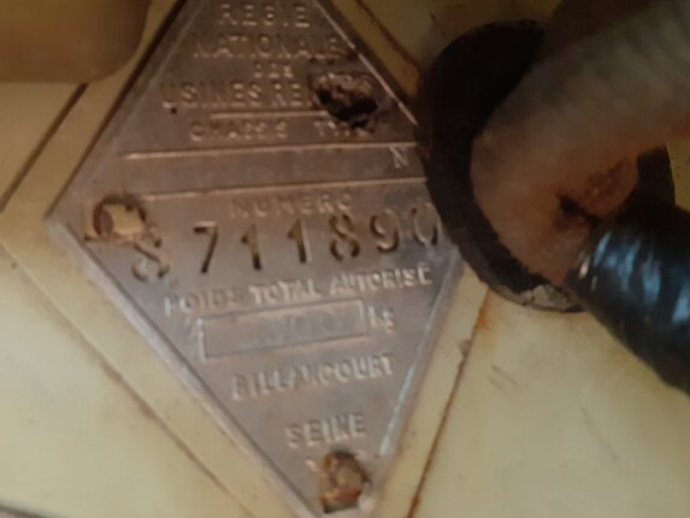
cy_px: 204
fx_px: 658
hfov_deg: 55.1
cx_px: 296
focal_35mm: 33
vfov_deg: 42.7
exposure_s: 1/50
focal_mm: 3.6
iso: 320
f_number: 1.9
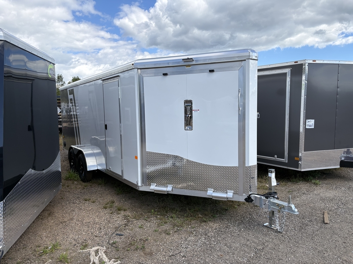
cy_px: 132
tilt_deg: -4.2
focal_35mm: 26
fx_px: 265
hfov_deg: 67.3
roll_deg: +1.7
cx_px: 176
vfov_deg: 53.1
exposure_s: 1/2012
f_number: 1.6
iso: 50
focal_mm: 5.96
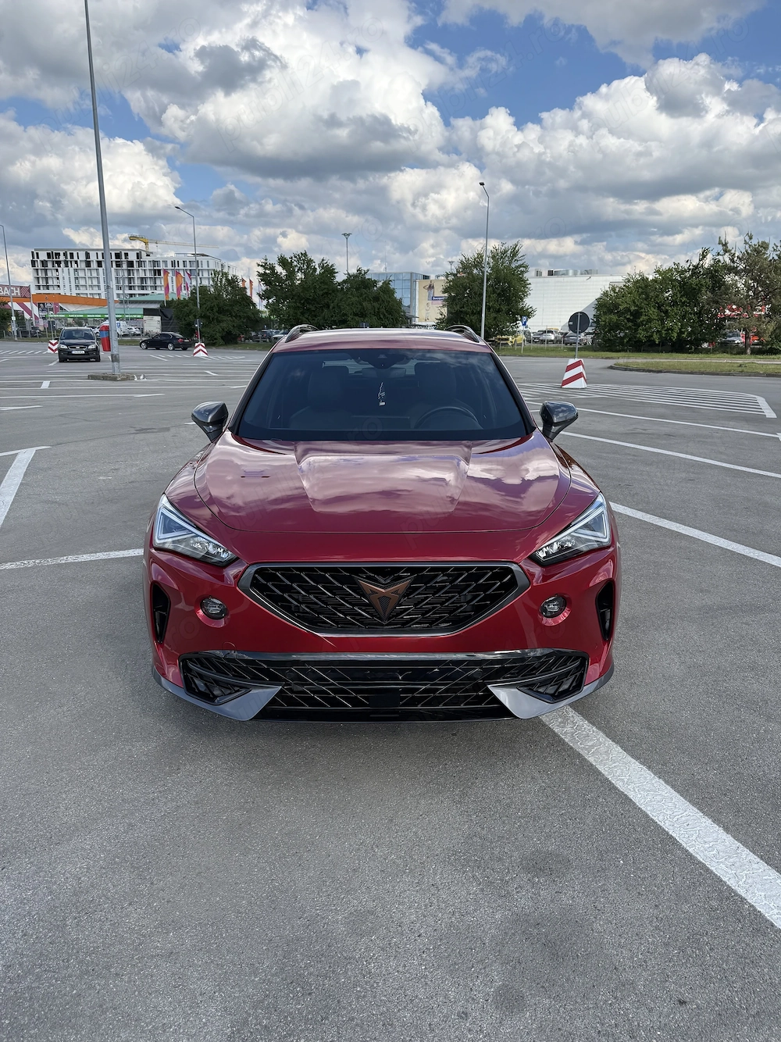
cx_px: 390
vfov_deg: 71.6
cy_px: 521
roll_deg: -0.4
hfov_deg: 56.8
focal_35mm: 24
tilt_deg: -14.8
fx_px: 722
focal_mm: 6.76
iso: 100
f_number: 1.78
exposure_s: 1/4167
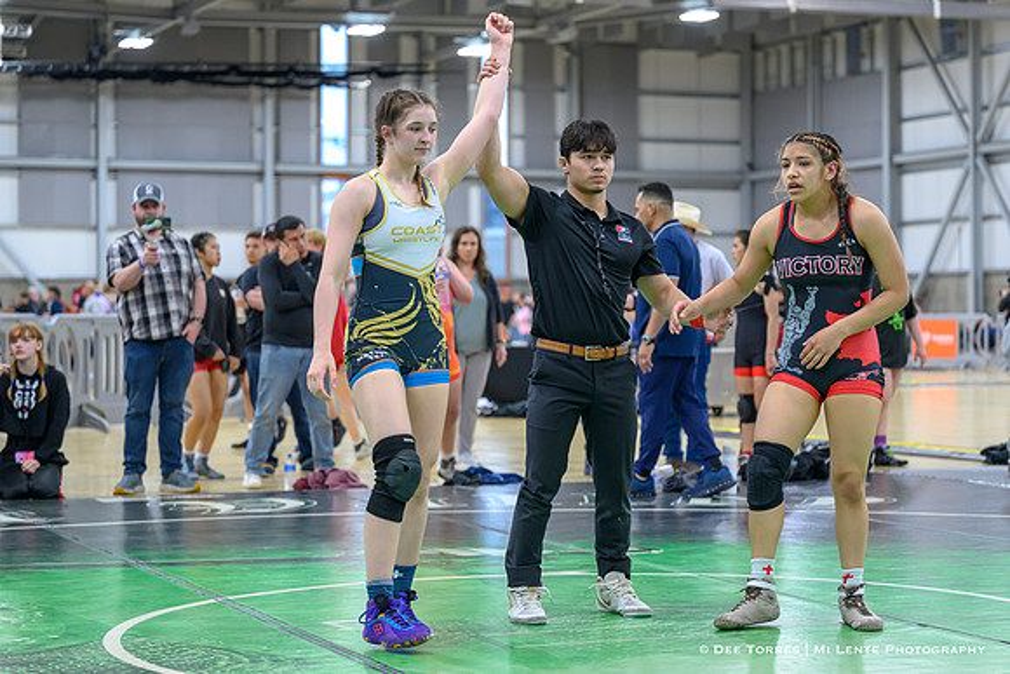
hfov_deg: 24.7
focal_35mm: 82
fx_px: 2307
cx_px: 568
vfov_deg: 16.6
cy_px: 320
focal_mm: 70
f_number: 2.8
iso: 2200
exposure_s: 1/800
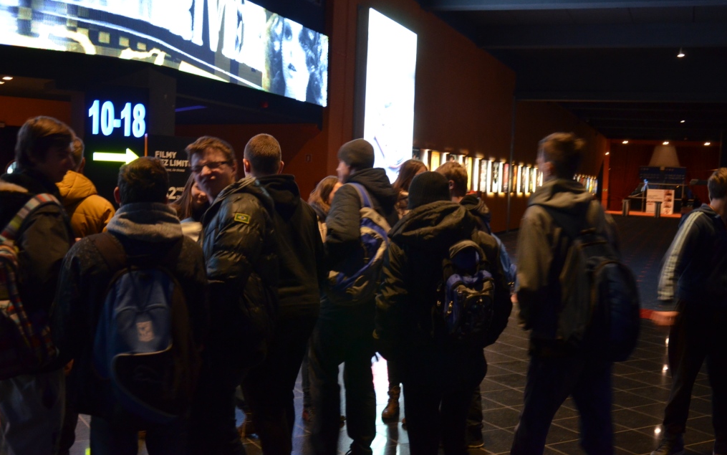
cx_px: 361
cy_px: 223
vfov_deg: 32.0
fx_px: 793
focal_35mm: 40
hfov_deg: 49.3
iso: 1600
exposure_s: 1/25
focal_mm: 26
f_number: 4
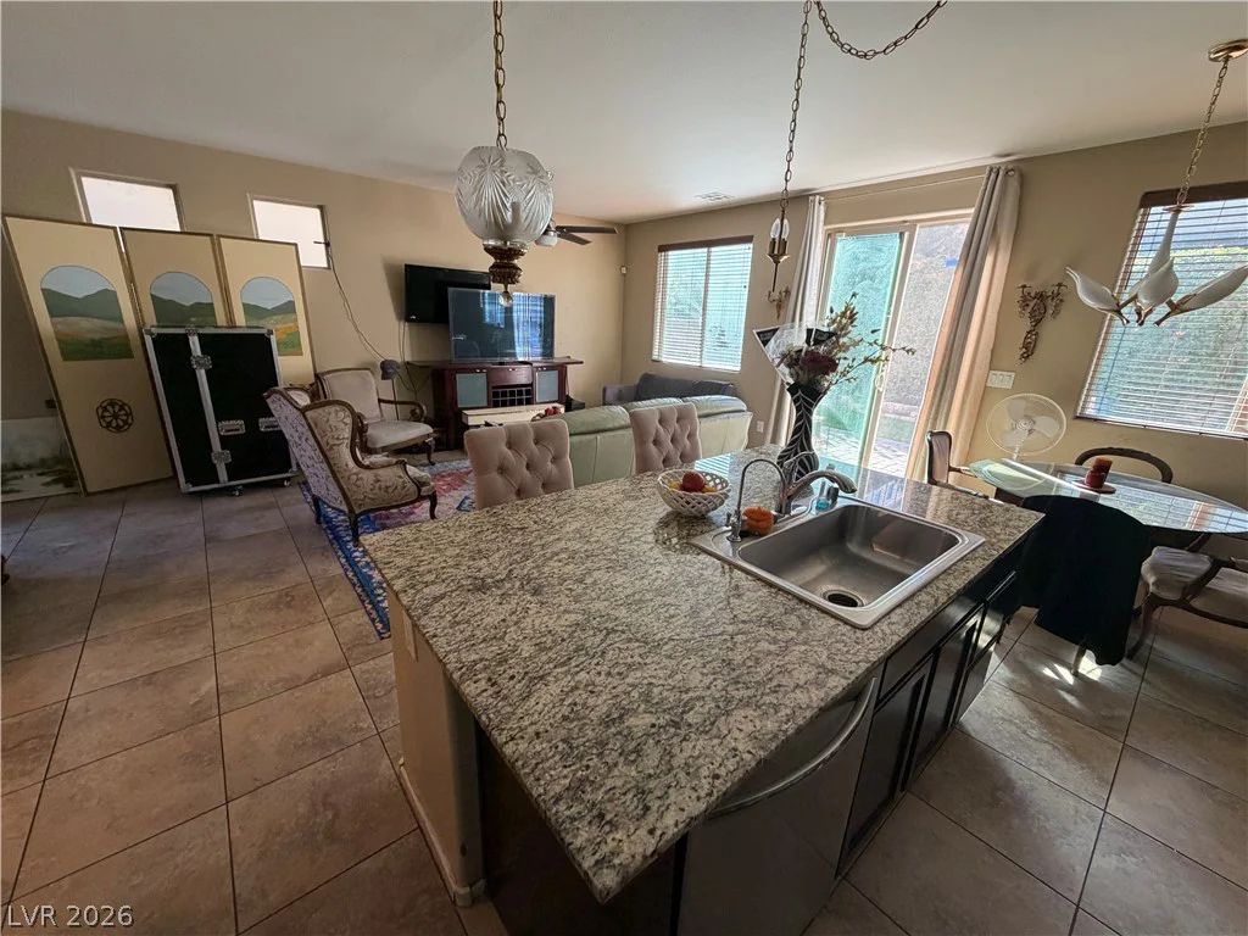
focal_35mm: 14
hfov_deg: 102.1
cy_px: 468
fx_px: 505
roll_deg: -1.7
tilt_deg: -17.6
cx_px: 624
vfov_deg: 85.7
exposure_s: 1/121
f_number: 2.2
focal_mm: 2.22
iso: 250
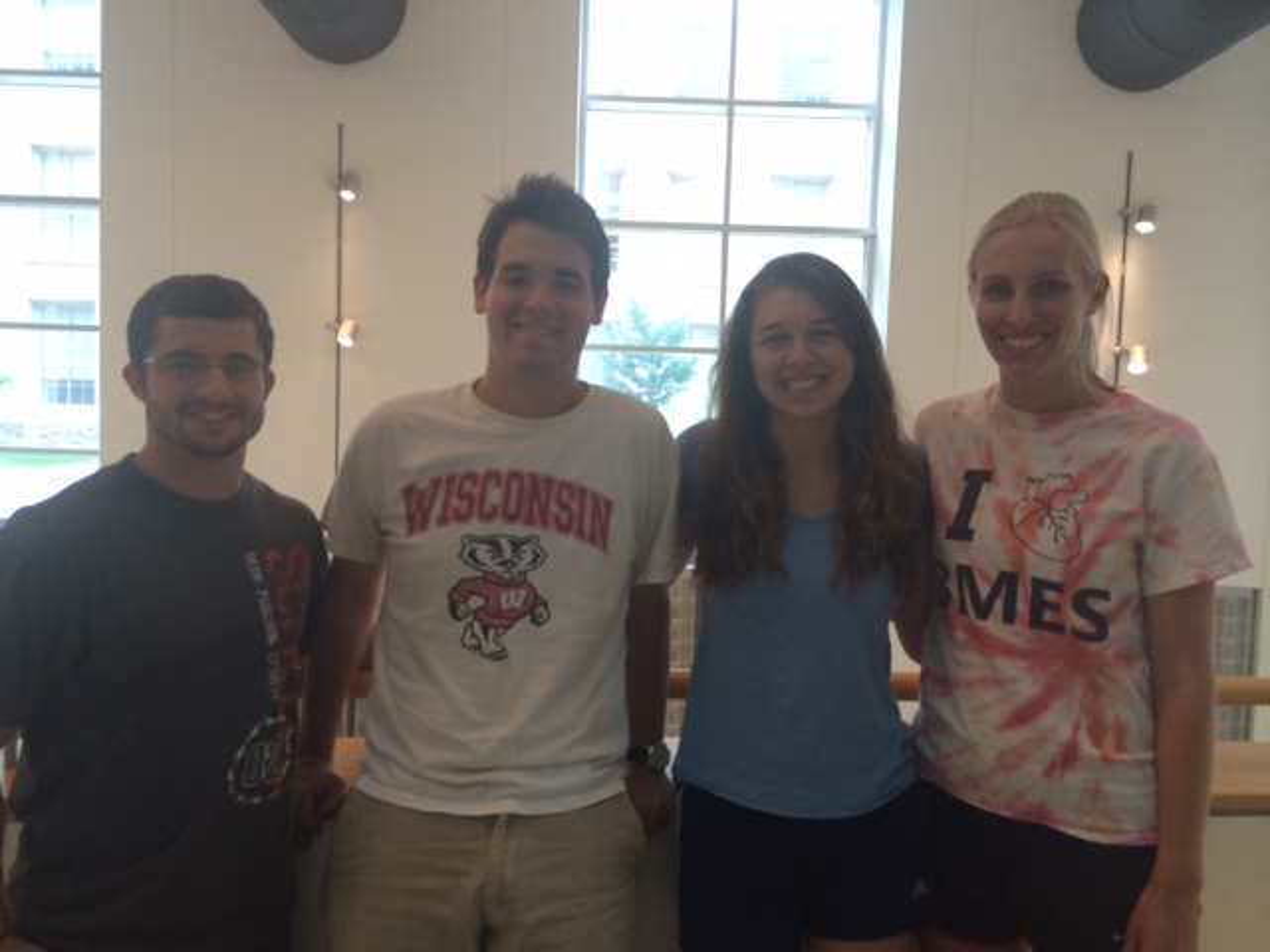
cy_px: 476
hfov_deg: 60.0
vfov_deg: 46.8
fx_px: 1101
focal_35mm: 30
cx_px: 635
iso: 80
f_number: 2.2
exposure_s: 1/30
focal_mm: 4.12
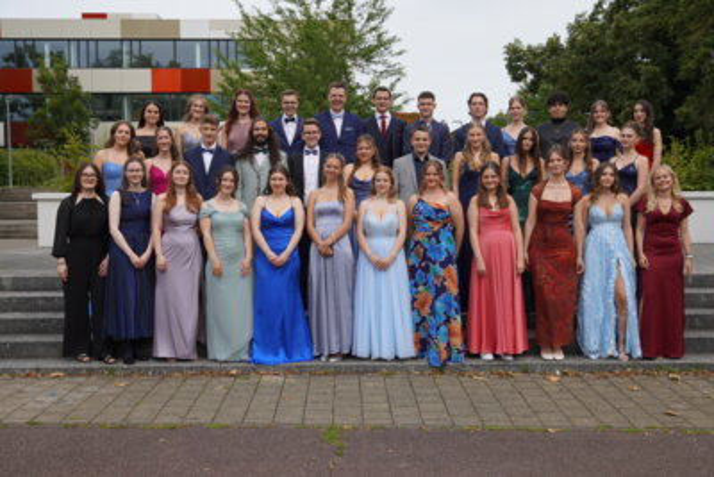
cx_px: 357
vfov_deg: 31.9
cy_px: 238
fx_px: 833
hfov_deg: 46.4
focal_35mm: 42
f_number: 4.5
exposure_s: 1/400
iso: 100
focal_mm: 28
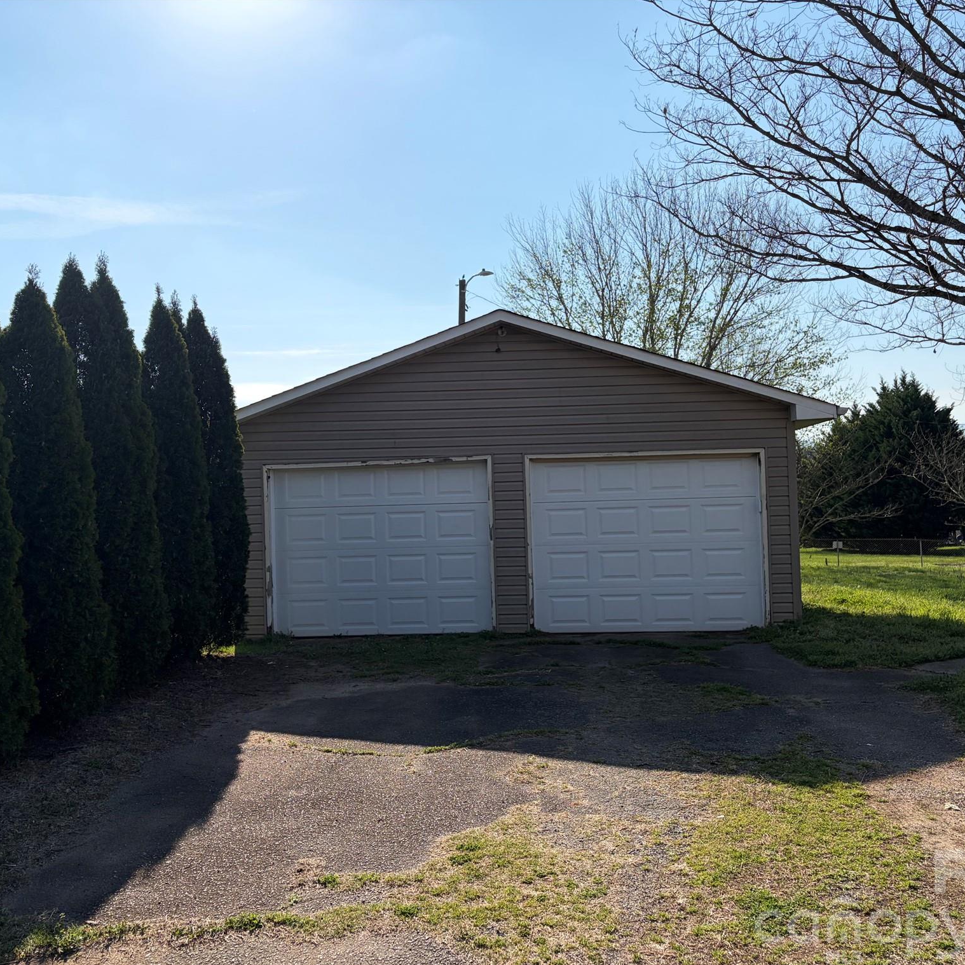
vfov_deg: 52.5
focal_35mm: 31
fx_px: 978
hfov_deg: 52.5
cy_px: 486
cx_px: 486
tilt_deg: +1.2
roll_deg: +0.9
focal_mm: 5.96
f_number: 1.6
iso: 64
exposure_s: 1/6993
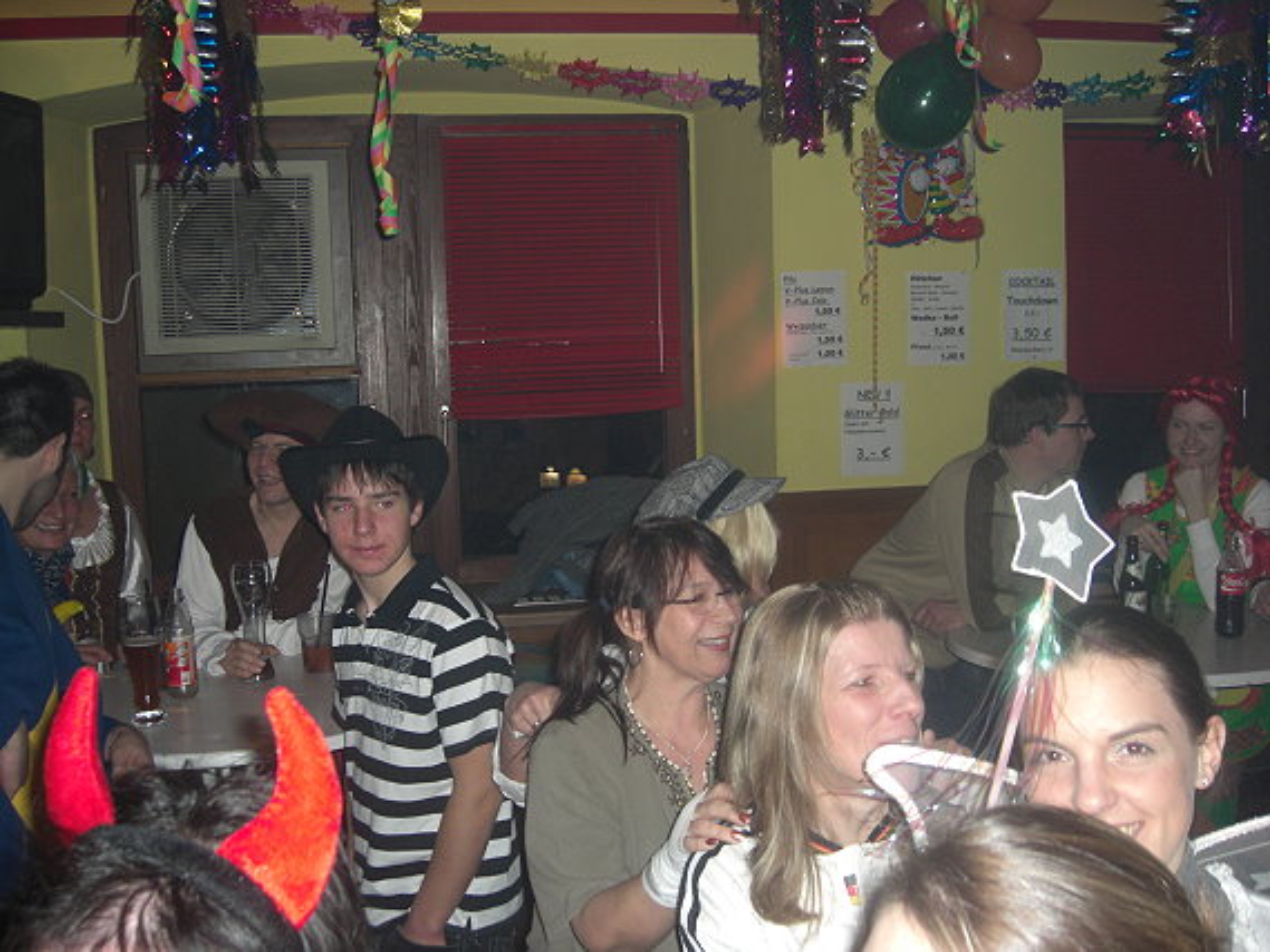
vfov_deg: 37.7
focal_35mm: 38
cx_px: 635
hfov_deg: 49.0
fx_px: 1394
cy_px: 476
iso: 200
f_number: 2.8
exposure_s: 1/60
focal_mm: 7.9
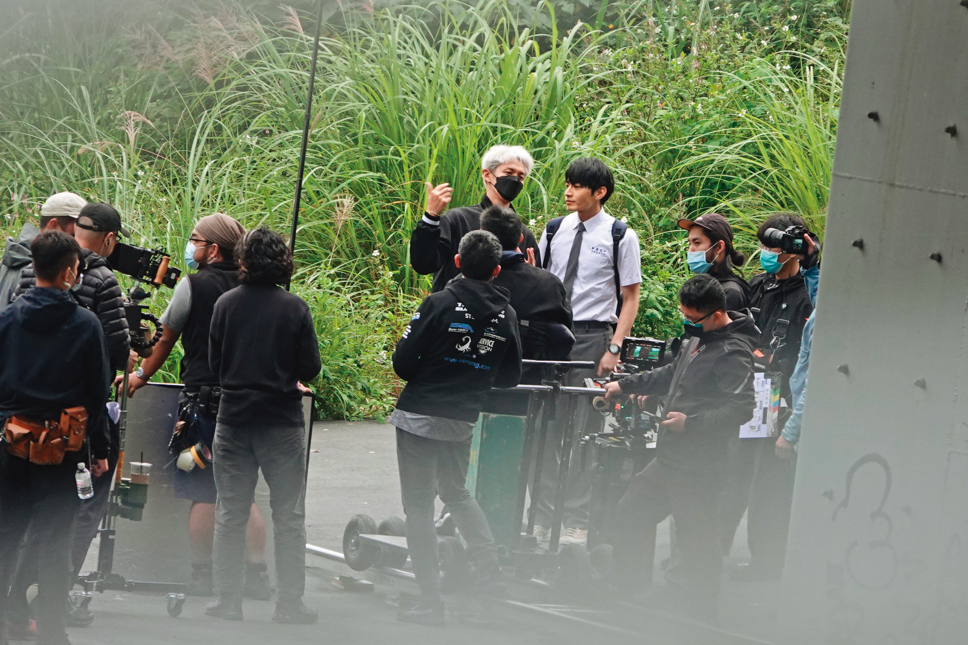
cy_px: 231
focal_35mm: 904
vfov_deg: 1.5
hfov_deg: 2.3
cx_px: 568
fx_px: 24305
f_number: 4
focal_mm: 220
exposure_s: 1/80
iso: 400
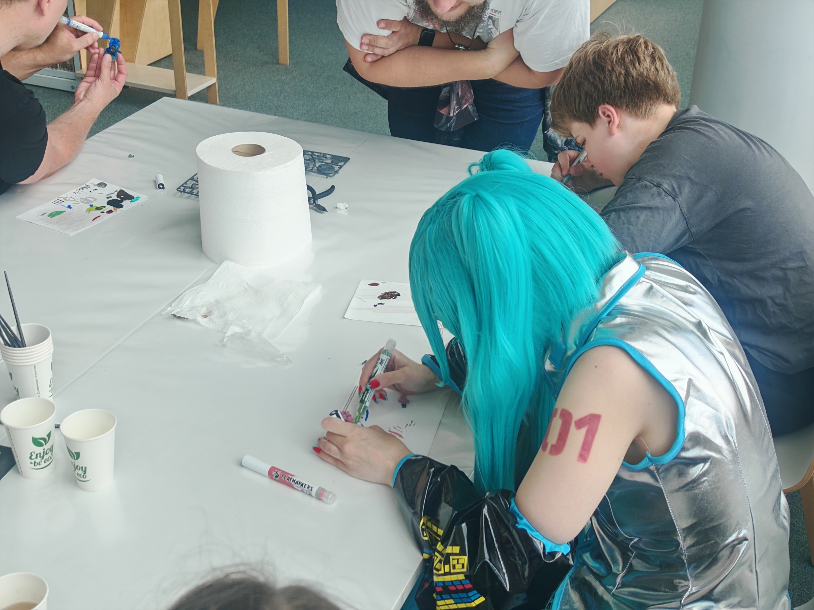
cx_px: 407
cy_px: 305
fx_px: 1129
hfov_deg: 39.7
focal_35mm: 48
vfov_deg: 30.3
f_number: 2
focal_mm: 6.83
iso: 50
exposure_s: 1/220
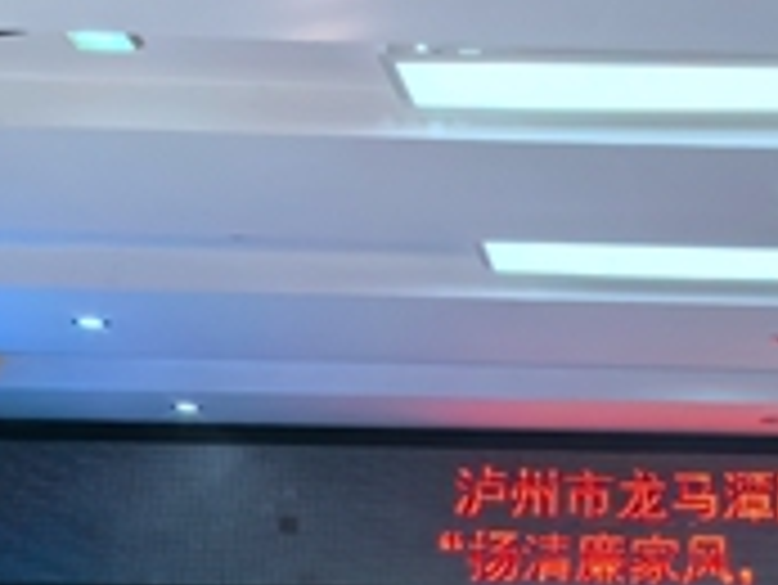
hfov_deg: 18.9
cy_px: 698
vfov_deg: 14.4
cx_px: 850
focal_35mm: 100
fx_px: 2249
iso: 250
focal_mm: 5.75
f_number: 4
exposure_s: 1/120
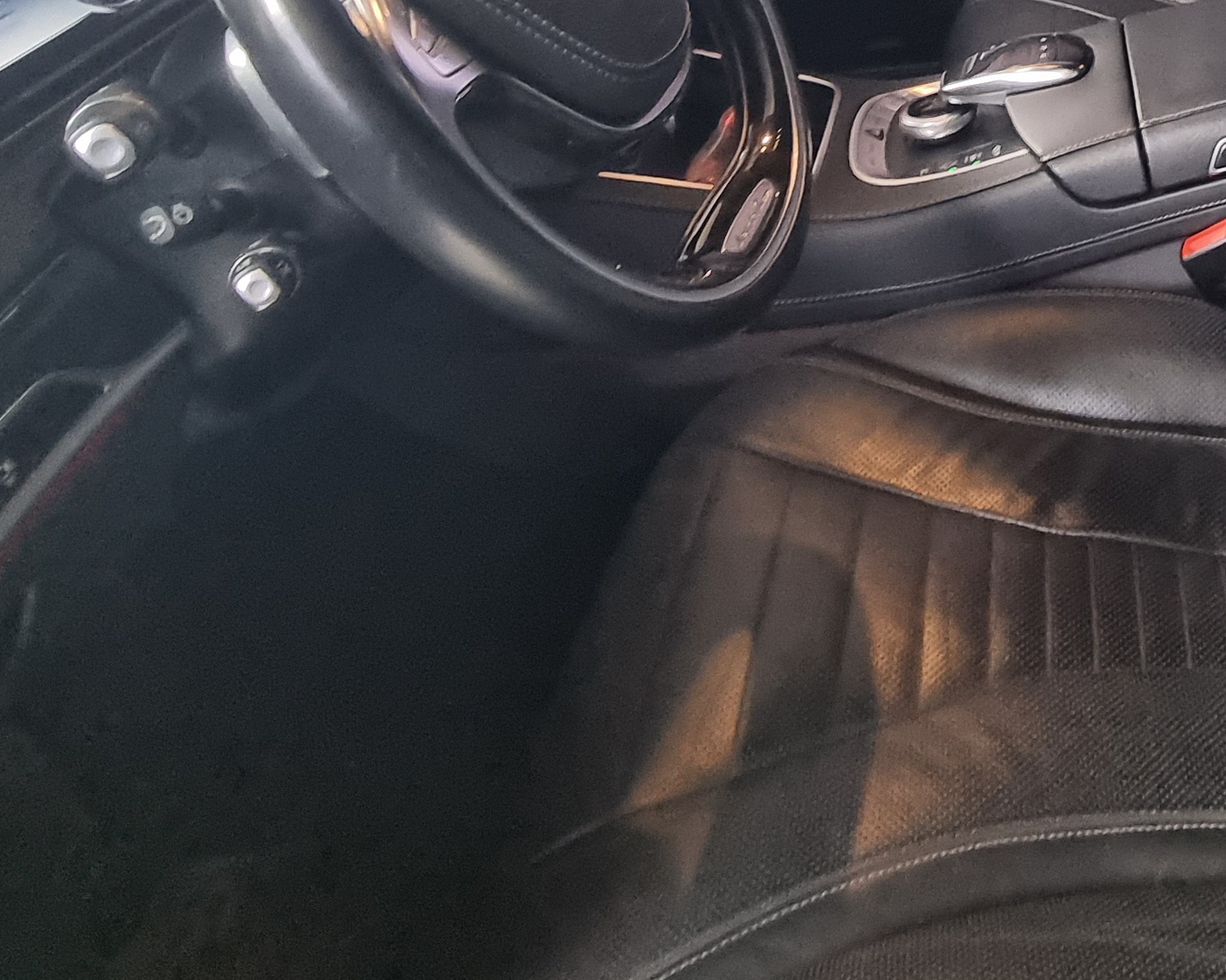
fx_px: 1342
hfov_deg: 43.8
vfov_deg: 35.5
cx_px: 1153
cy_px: -43
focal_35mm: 37
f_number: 2.2
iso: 320
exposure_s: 1/50
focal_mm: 2.2
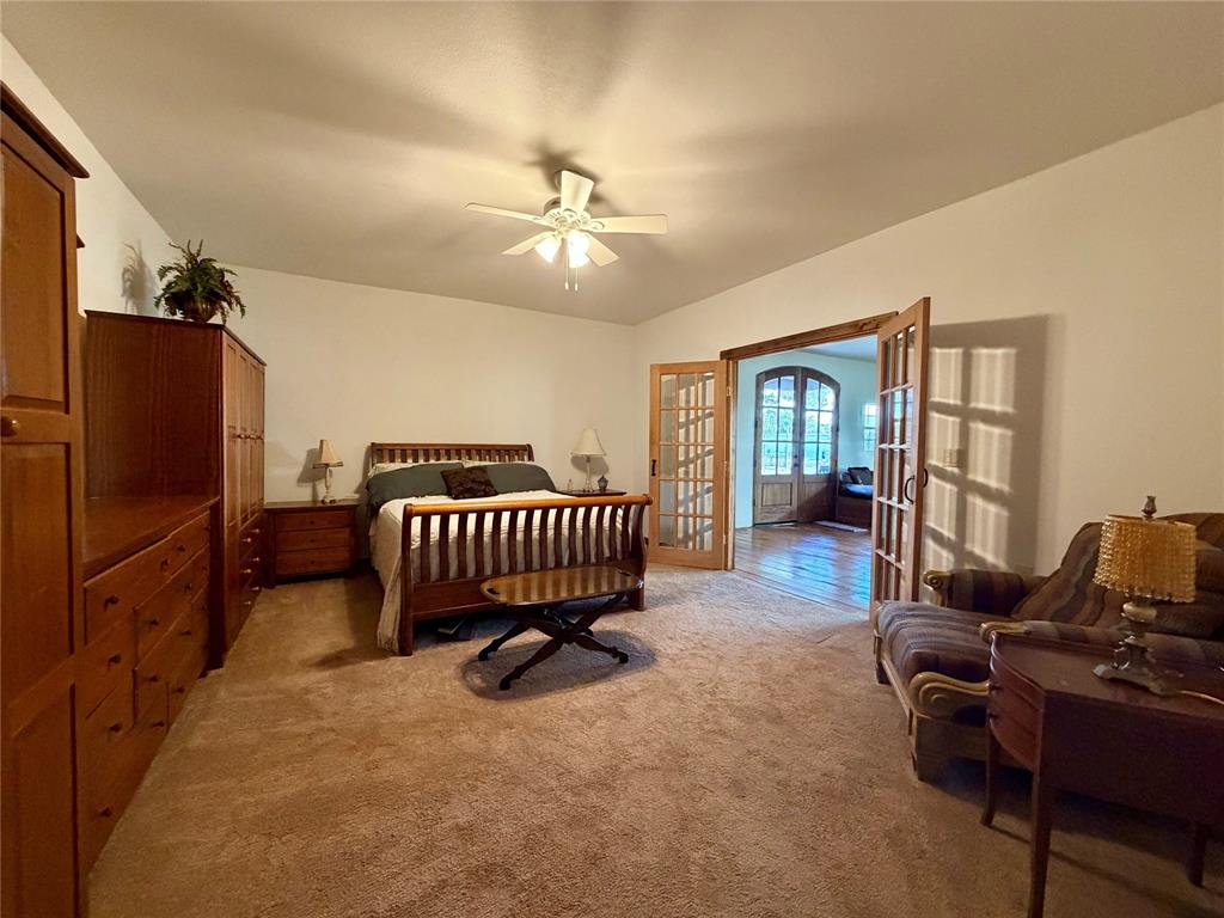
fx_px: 495
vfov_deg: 85.7
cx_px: 612
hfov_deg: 102.1
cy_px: 459
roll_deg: -0.5
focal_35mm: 14
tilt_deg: -1.9
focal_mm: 2.22
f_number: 2.2
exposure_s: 1/60
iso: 500
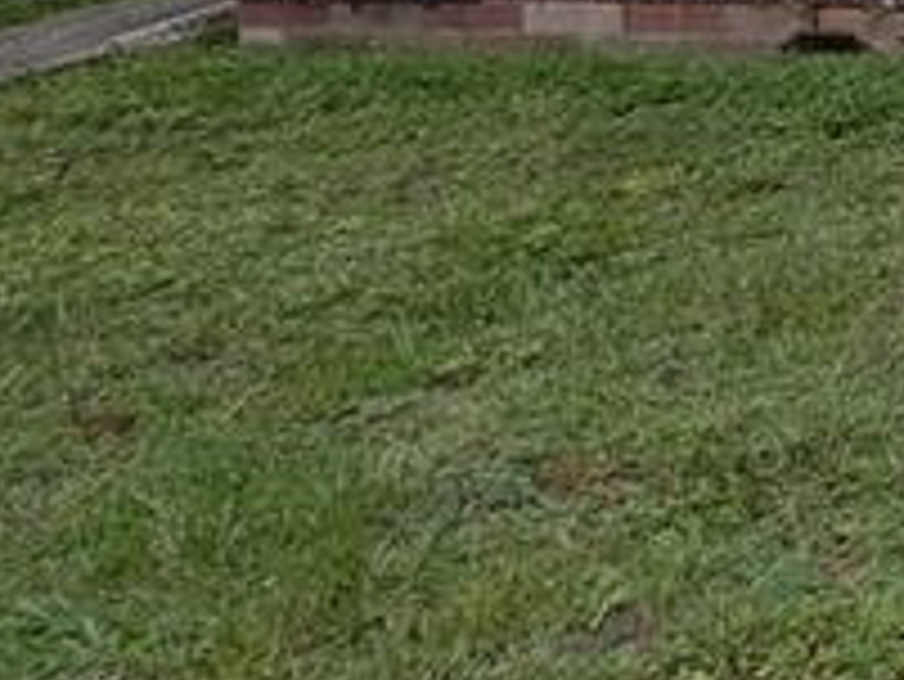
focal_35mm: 66
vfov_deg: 19.8
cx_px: 1961
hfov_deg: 17.2
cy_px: -284
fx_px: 1725
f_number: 2.2
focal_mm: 1.95
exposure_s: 1/3125
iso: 46
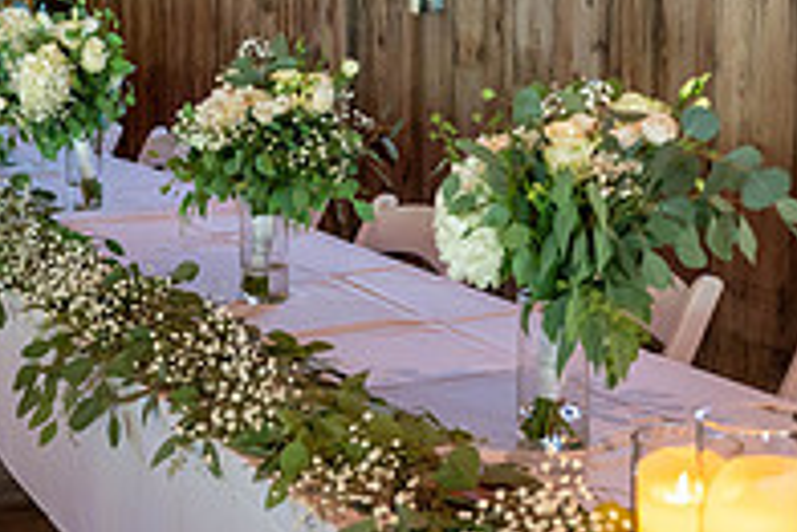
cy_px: 187
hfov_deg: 28.0
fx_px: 1573
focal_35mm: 71
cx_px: 199
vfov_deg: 19.2
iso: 2800
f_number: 2.8
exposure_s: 1/125
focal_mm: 24
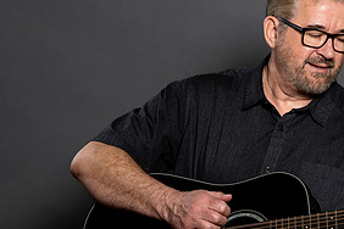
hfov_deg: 9.6
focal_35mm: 212
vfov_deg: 6.5
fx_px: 2026
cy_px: 167
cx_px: 344
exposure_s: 1/250
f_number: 5
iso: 100
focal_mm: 95
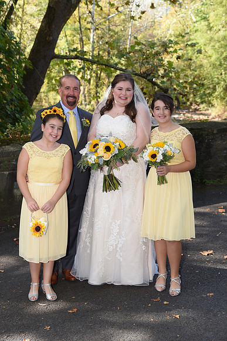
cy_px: 170
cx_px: 114
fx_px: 548
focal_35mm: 58
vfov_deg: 34.5
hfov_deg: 23.4
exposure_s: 1/200
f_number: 5.6
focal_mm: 58
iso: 500
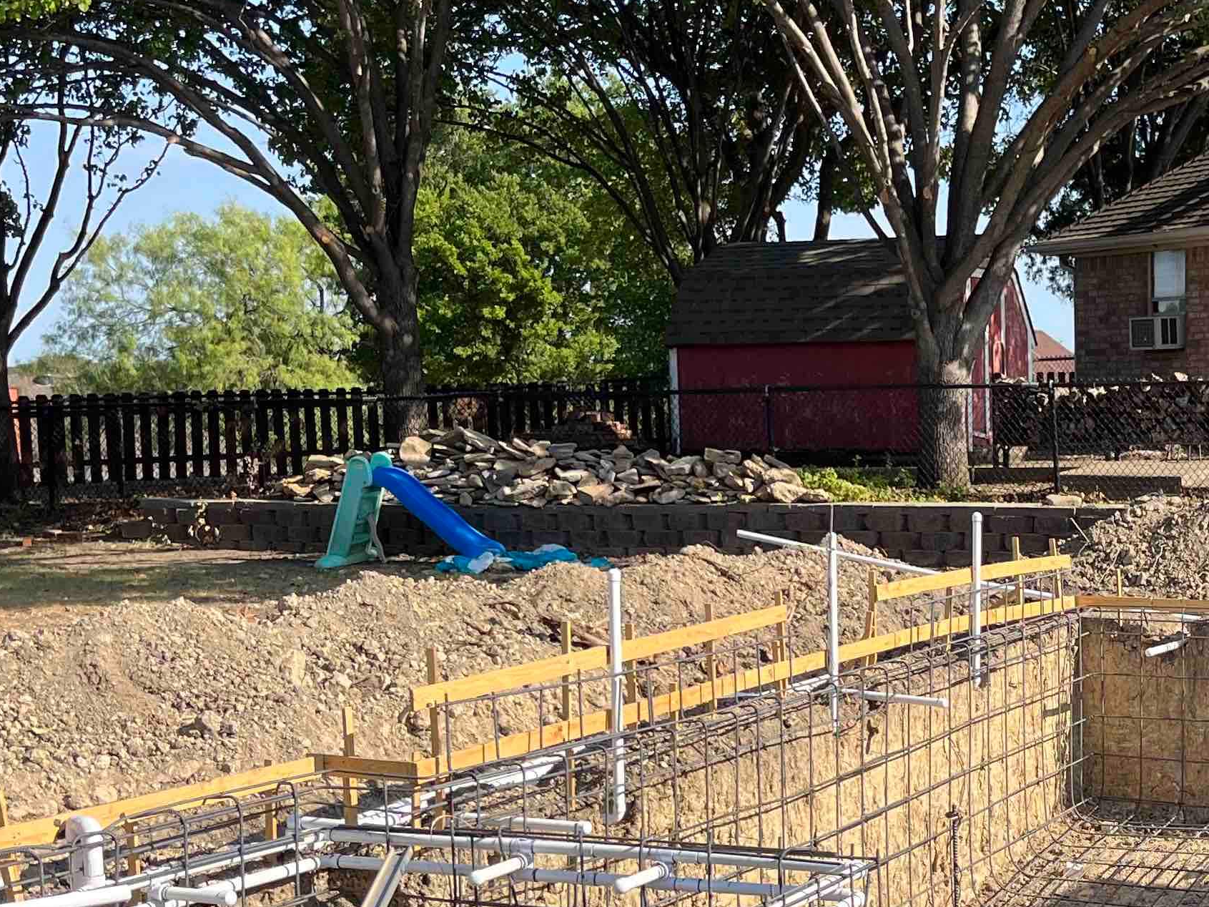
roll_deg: +0.3
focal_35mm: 62
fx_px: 2165
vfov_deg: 23.3
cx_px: 1129
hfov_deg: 29.7
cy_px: 710
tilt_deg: -8.4
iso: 50
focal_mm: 5.1
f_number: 1.6
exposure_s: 1/1672
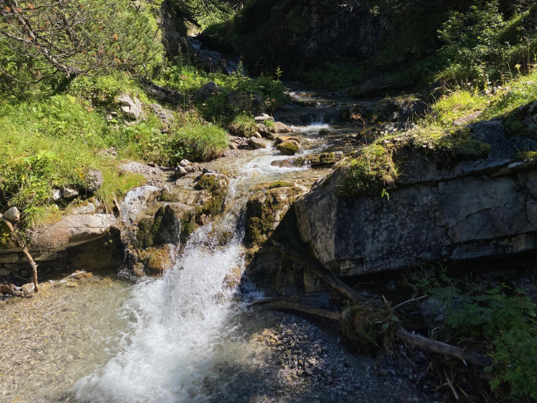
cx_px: 268
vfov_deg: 53.1
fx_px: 403
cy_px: 202
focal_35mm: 26
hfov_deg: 67.3
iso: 32
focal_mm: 4.2
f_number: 1.8
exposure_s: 1/2358
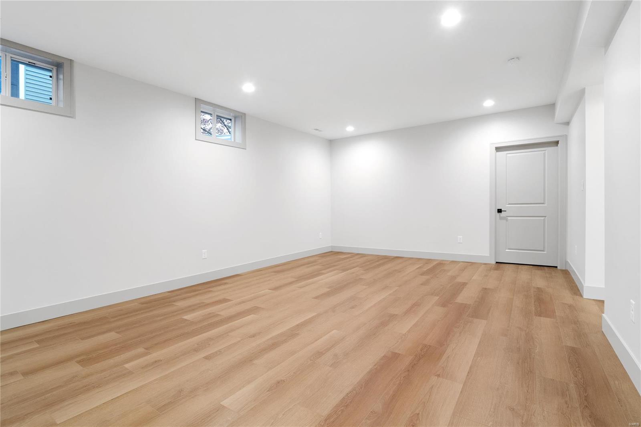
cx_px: 320
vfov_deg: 73.7
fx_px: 285
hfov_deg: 96.7
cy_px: 214
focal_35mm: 16
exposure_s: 1/2
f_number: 6.3
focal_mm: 8
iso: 400
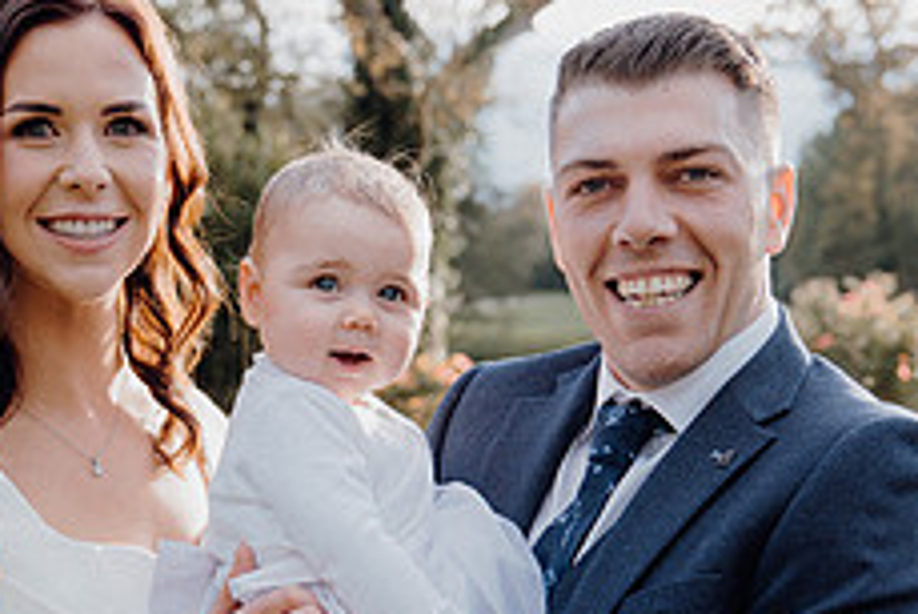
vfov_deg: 15.7
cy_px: 552
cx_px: 345
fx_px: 2194
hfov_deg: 23.6
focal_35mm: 86
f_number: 3.5
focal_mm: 34
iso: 125
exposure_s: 1/250
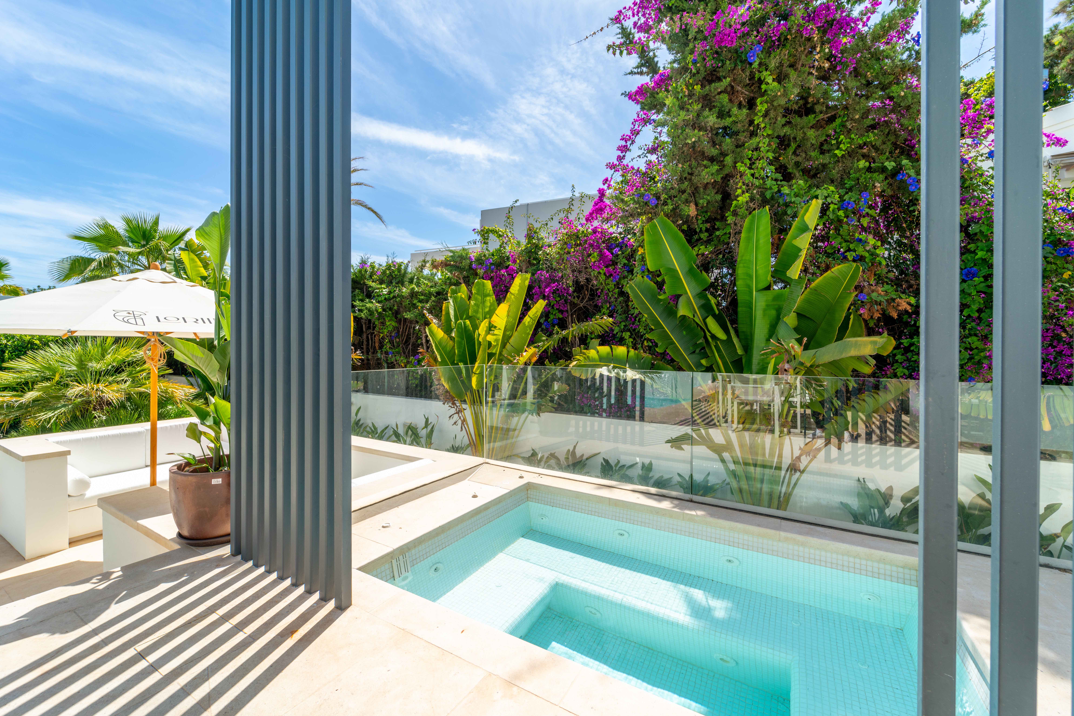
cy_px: 358
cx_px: 537
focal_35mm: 14
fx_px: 418
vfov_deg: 81.2
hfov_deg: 104.2
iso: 200
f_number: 9
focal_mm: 14
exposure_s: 1/200
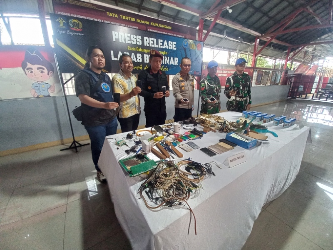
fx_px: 125
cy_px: 125
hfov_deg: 106.2
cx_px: 166
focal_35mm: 13
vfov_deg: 89.9
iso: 200
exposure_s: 1/20
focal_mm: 1.42
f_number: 2.2
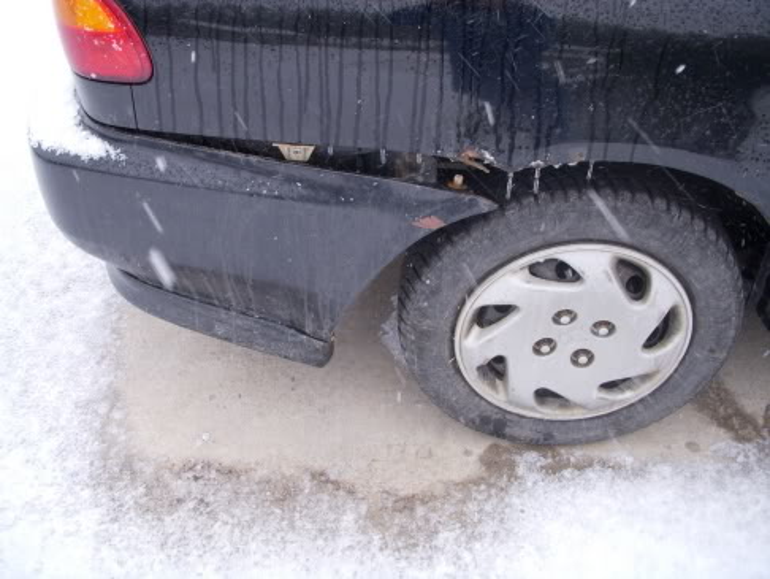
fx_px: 846
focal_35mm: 38
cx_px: 385
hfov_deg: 49.0
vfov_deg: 37.8
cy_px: 290
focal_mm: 6.3
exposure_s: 1/160
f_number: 3.3
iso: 100
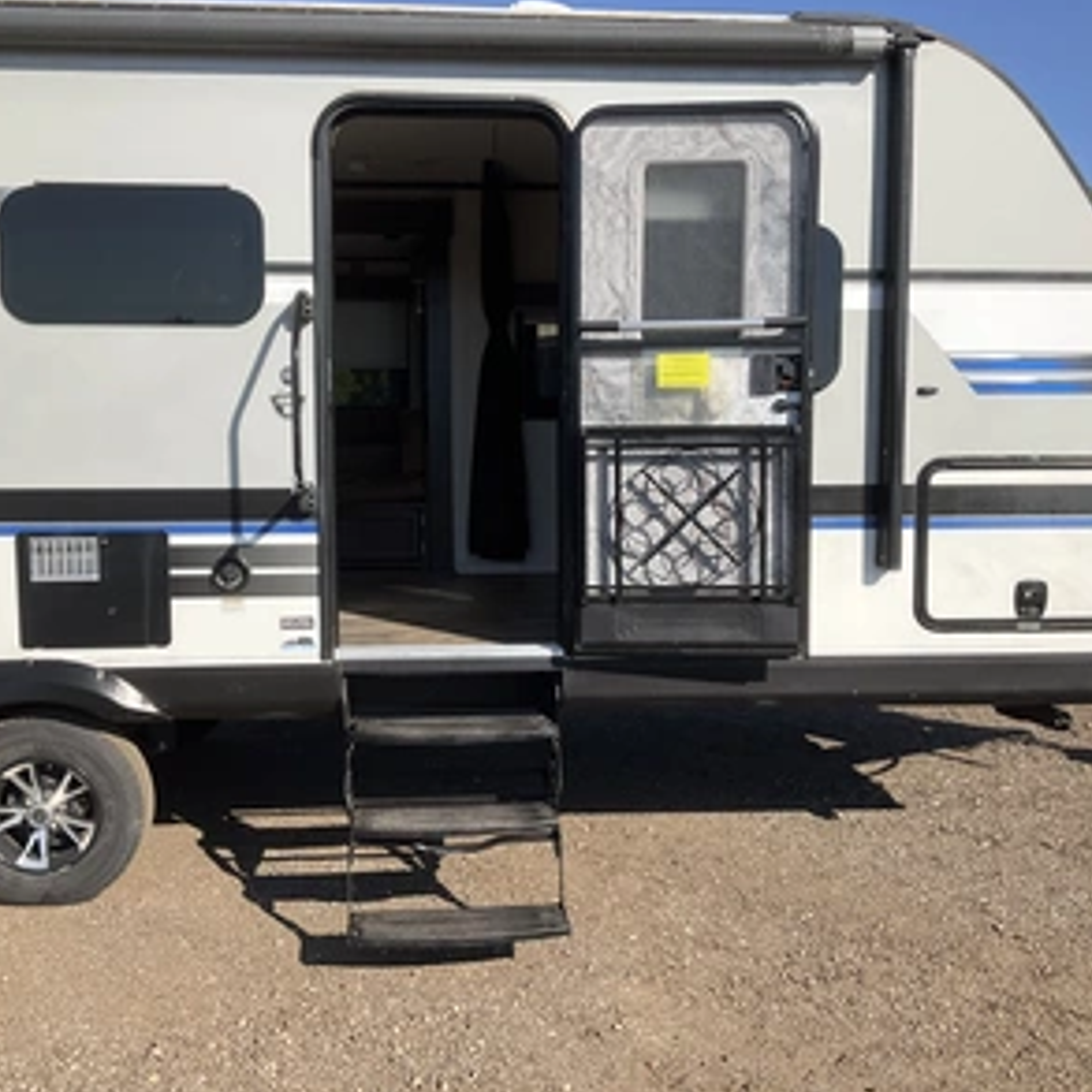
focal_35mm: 35
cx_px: 514
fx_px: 1249
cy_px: 540
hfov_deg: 47.2
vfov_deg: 47.2
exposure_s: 1/1984
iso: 25
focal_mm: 3
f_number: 1.8
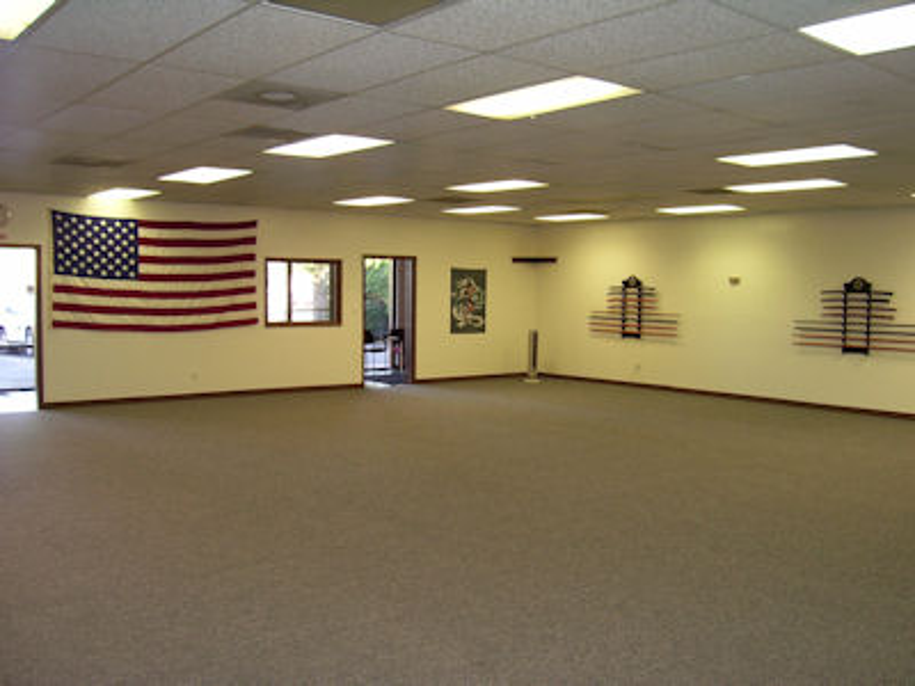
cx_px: 458
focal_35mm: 34
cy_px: 343
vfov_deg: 41.8
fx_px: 899
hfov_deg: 54.0
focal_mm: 5.6
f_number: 2.7
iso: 125
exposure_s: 1/30
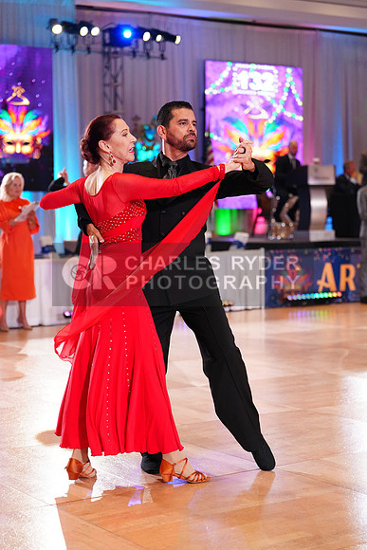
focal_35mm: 70
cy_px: 275
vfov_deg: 28.8
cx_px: 184
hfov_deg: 19.5
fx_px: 1070
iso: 2500
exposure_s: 1/640
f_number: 2.8
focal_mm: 70
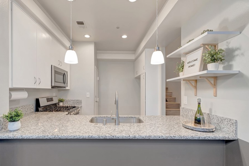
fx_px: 118
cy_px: 90
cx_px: 111
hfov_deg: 93.0
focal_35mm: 17
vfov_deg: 70.3
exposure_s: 1/8
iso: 100
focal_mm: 10
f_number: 5.6
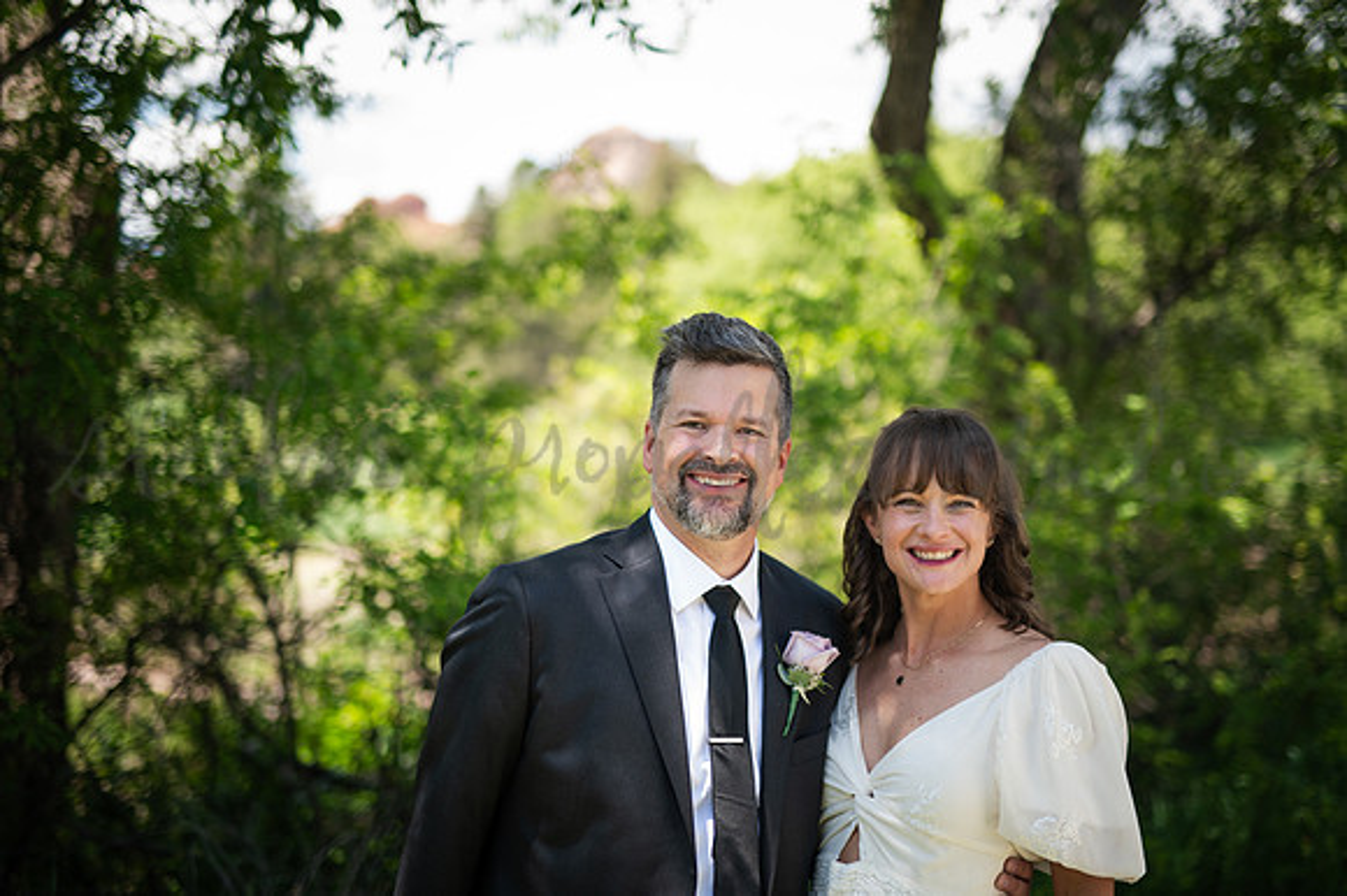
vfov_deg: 27.0
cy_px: 448
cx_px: 674
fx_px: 1870
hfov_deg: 39.6
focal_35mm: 50
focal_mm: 50
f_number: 1.4
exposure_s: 1/1250
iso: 125
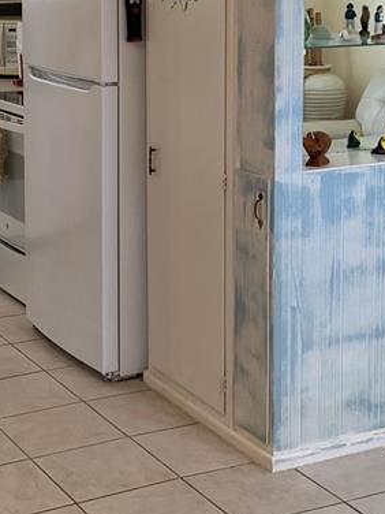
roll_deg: +0.8
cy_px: 130
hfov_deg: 17.7
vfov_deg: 23.3
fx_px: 1231
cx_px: 89
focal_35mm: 83
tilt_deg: -8.4
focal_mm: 4.25
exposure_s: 1/60
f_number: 1.8
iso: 50
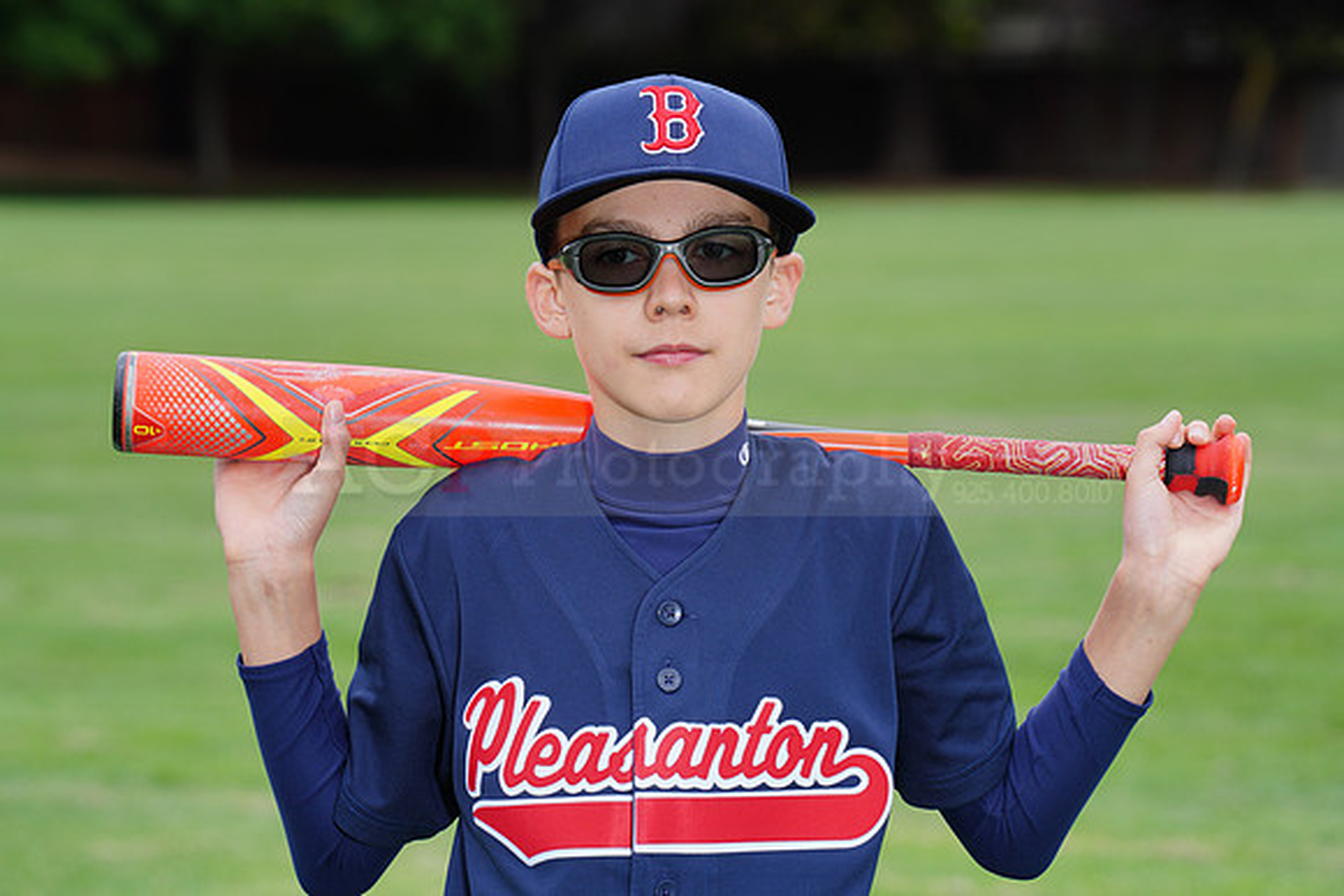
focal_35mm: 200
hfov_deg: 10.3
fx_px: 7468
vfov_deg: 6.9
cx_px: 672
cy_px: 448
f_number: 9
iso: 200
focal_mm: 200
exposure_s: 1/200
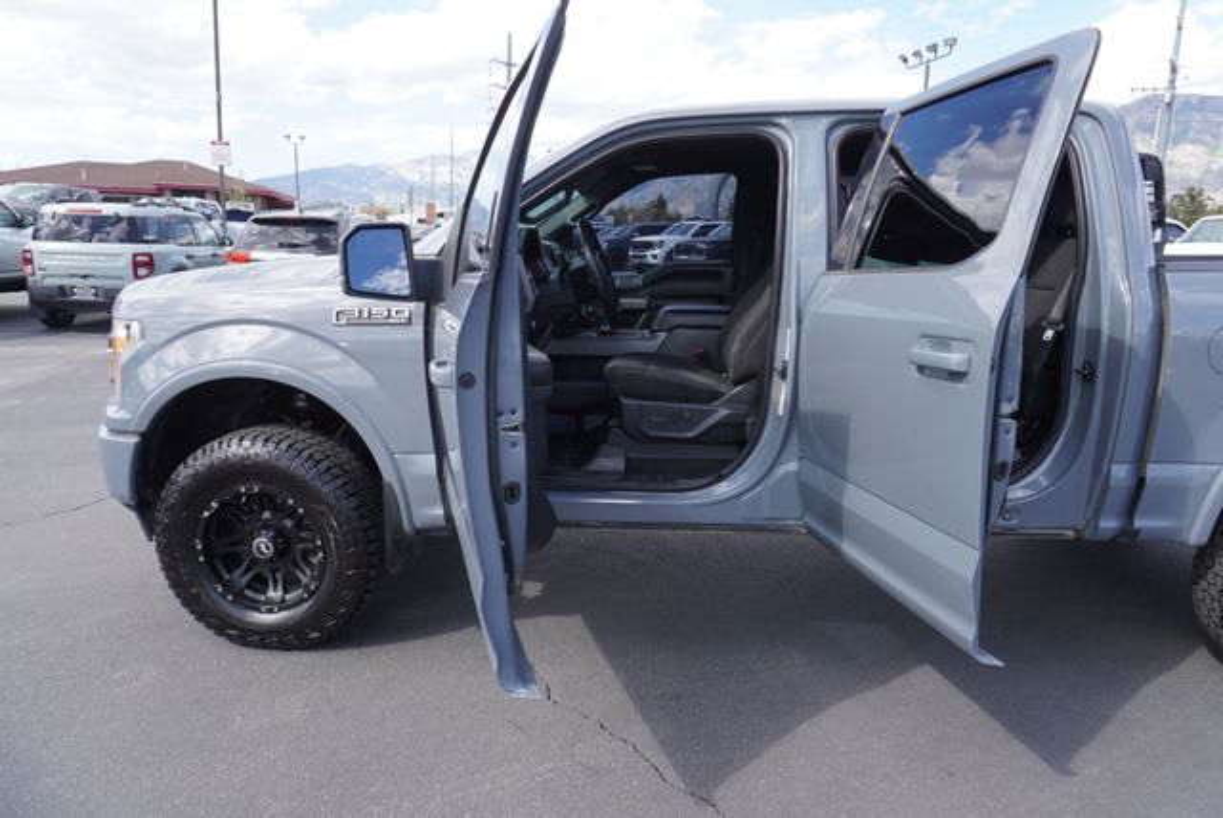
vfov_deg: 53.2
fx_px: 816
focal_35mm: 24
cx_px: 612
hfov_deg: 73.7
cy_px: 409
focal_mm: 16
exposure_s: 1/125
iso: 100
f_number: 5.6
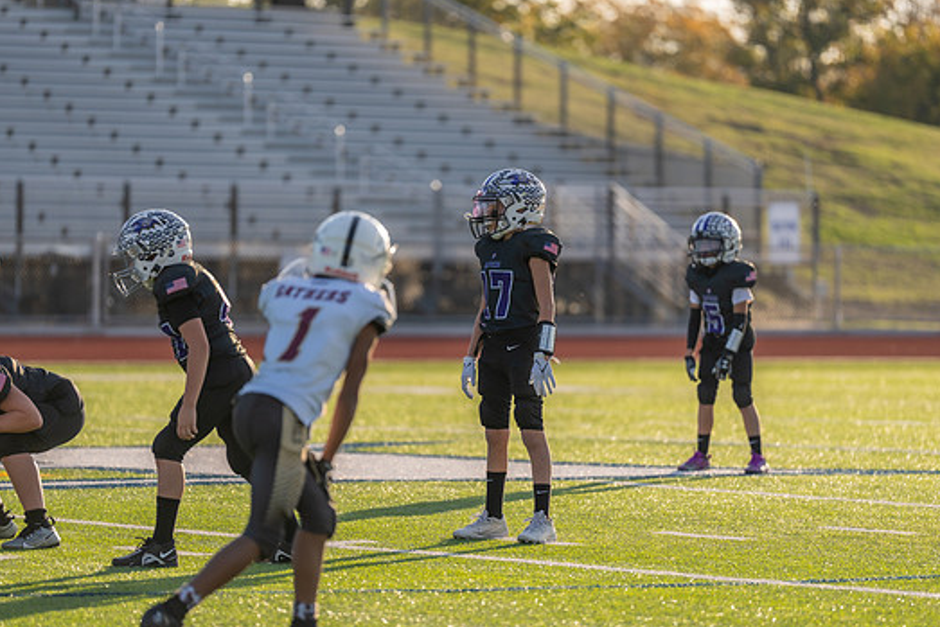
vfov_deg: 6.2
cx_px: 474
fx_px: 5798
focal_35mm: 222
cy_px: 340
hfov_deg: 9.3
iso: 125
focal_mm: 200
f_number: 2.8
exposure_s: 1/1250
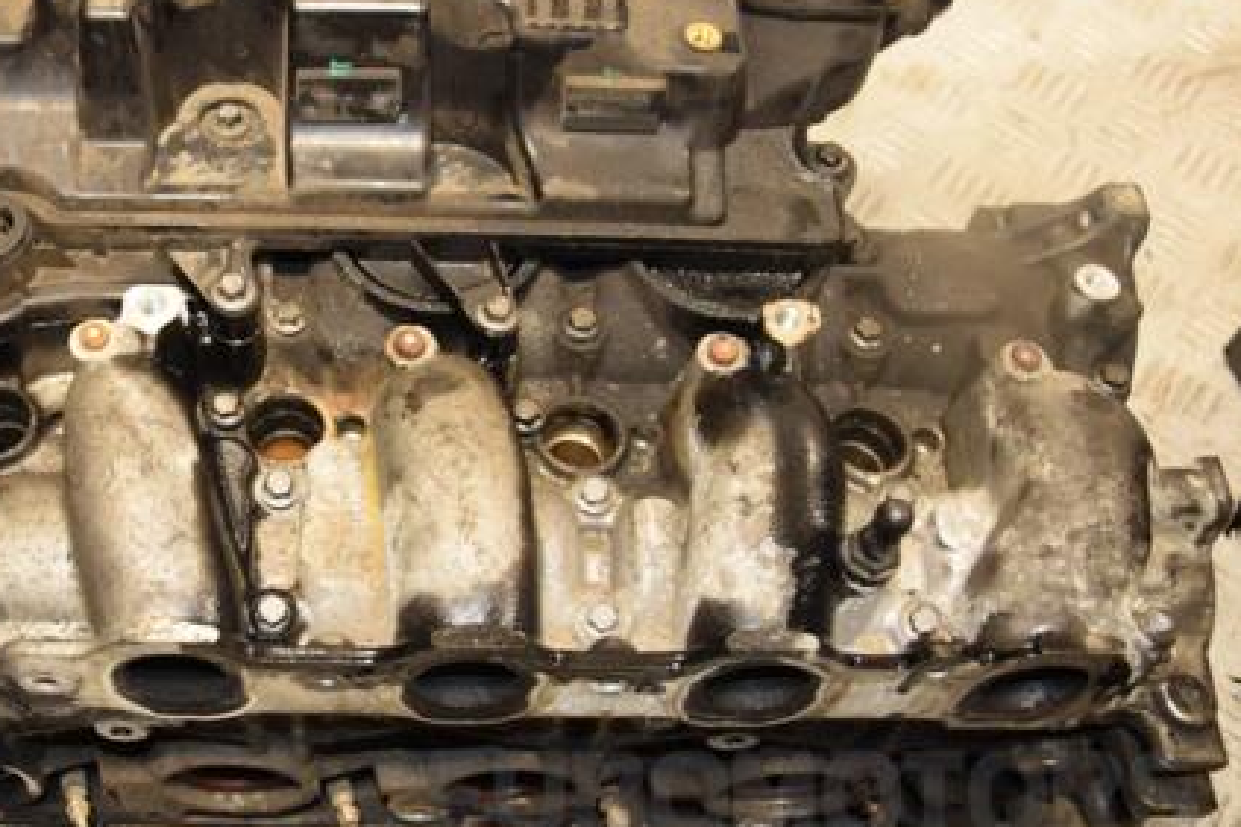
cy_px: 405
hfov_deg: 43.0
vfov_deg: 30.0
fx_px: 1541
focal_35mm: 45
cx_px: 373
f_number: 5
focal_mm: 21
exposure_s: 1/160
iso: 800
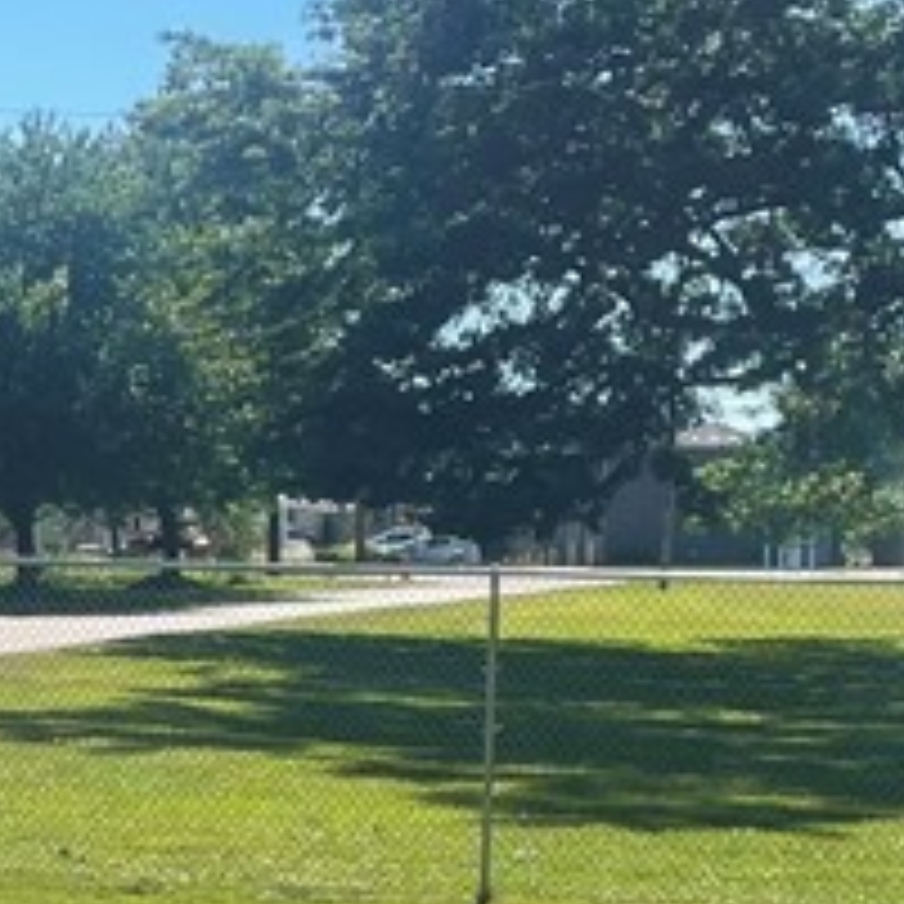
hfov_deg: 14.7
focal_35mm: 117
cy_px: 1147
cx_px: 54
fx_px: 3457
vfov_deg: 14.3
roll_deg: +0.0
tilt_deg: -9.4
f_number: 1.6
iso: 32
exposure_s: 1/2451
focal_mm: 4.2
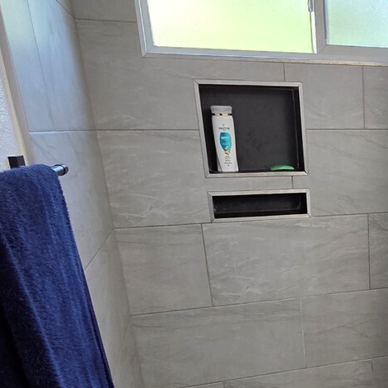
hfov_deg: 37.1
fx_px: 495
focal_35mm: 39
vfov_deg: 40.4
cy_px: 331
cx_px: 410
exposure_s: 1/60
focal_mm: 2.2
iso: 200
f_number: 2.2
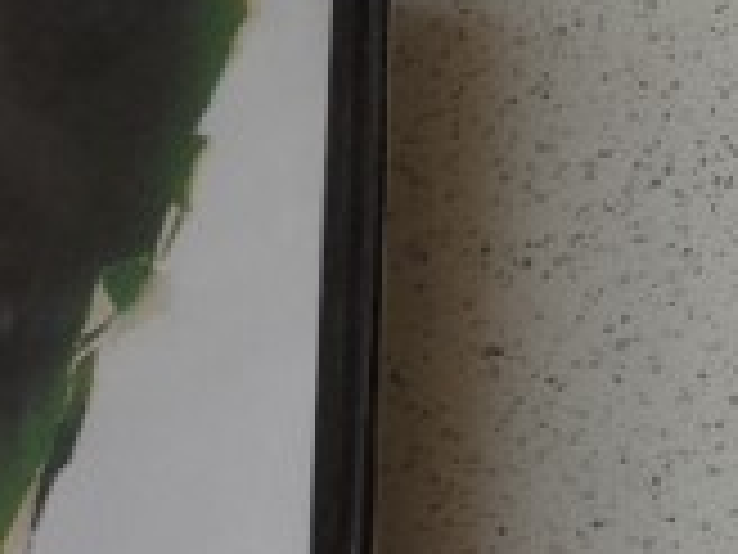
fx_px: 2601
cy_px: 1022
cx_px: -909
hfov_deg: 13.1
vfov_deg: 11.2
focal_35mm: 122
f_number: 2
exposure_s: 1/50
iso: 40
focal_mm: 4.6
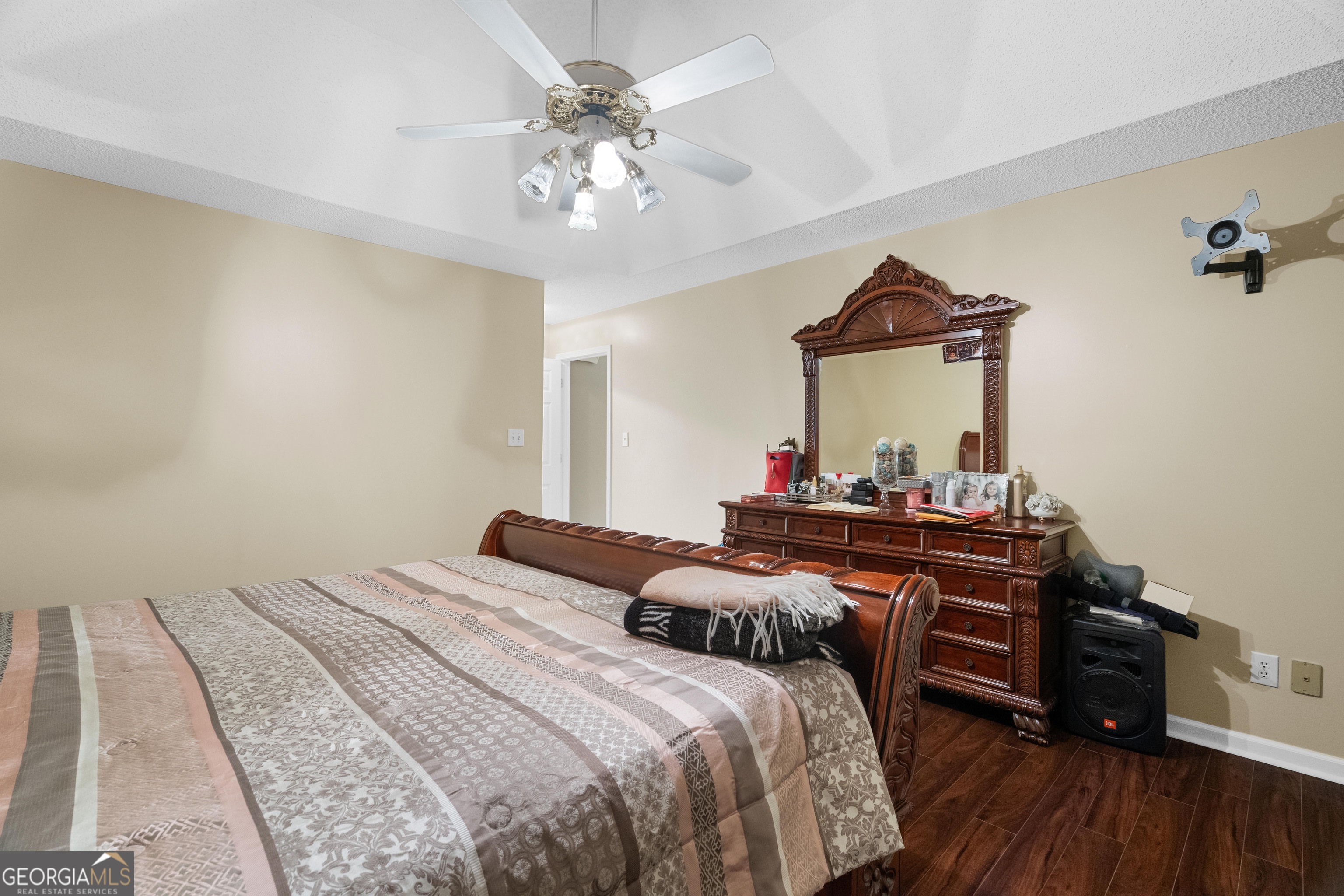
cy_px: 448
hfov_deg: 96.7
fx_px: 597
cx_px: 672
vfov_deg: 73.7
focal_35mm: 16
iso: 2500
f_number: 8
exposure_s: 1
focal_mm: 16
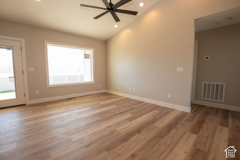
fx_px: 103
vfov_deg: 75.6
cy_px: 80
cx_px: 120
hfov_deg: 98.6
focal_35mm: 15
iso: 500
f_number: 4
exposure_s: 1/200
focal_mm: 10
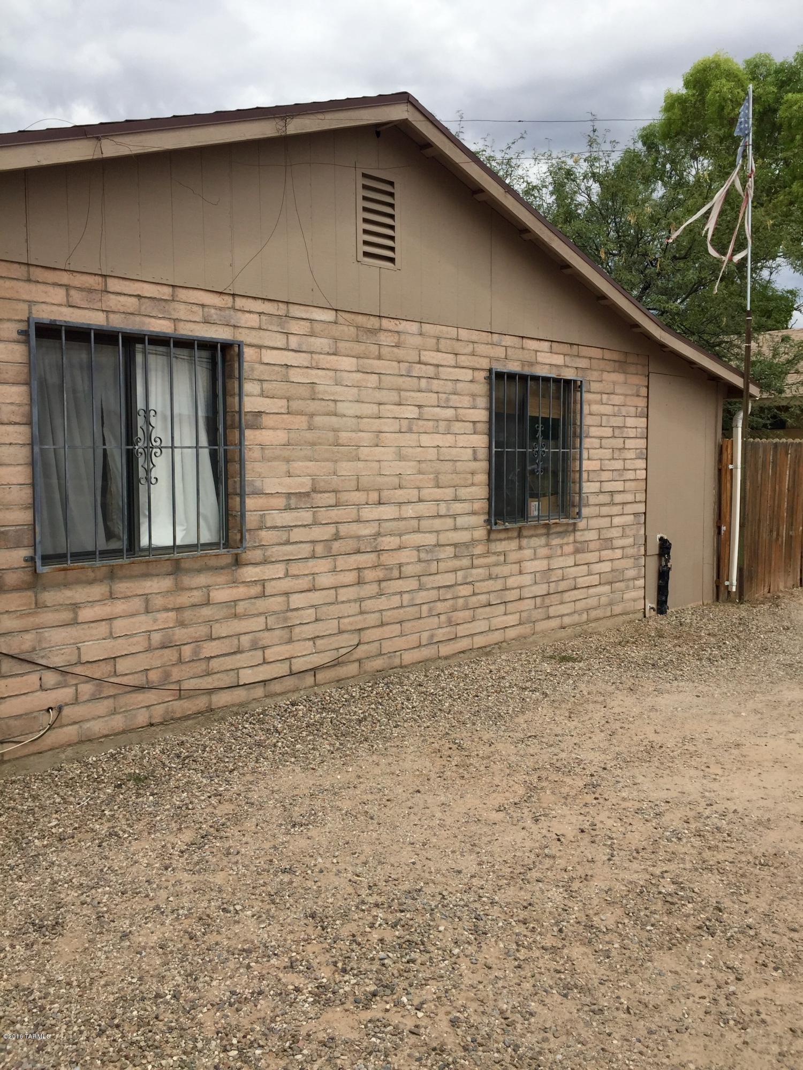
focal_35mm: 29
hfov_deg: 48.2
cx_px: 402
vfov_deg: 61.7
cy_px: 535
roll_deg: +0.6
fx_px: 897
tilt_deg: -4.7
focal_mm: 4.15
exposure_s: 1/2825
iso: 32
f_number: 2.2
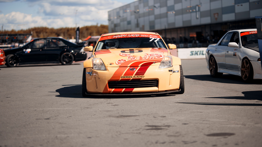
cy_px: 74
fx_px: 628
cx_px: 131
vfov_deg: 13.4
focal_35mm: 90
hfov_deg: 23.6
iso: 200
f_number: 1.8
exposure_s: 1/125
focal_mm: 85
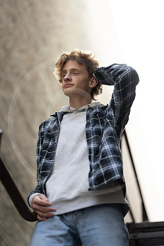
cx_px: 82
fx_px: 587
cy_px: 124
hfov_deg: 15.9
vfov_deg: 23.6
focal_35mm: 86
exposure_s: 1/320
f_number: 1.8
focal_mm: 85
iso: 320
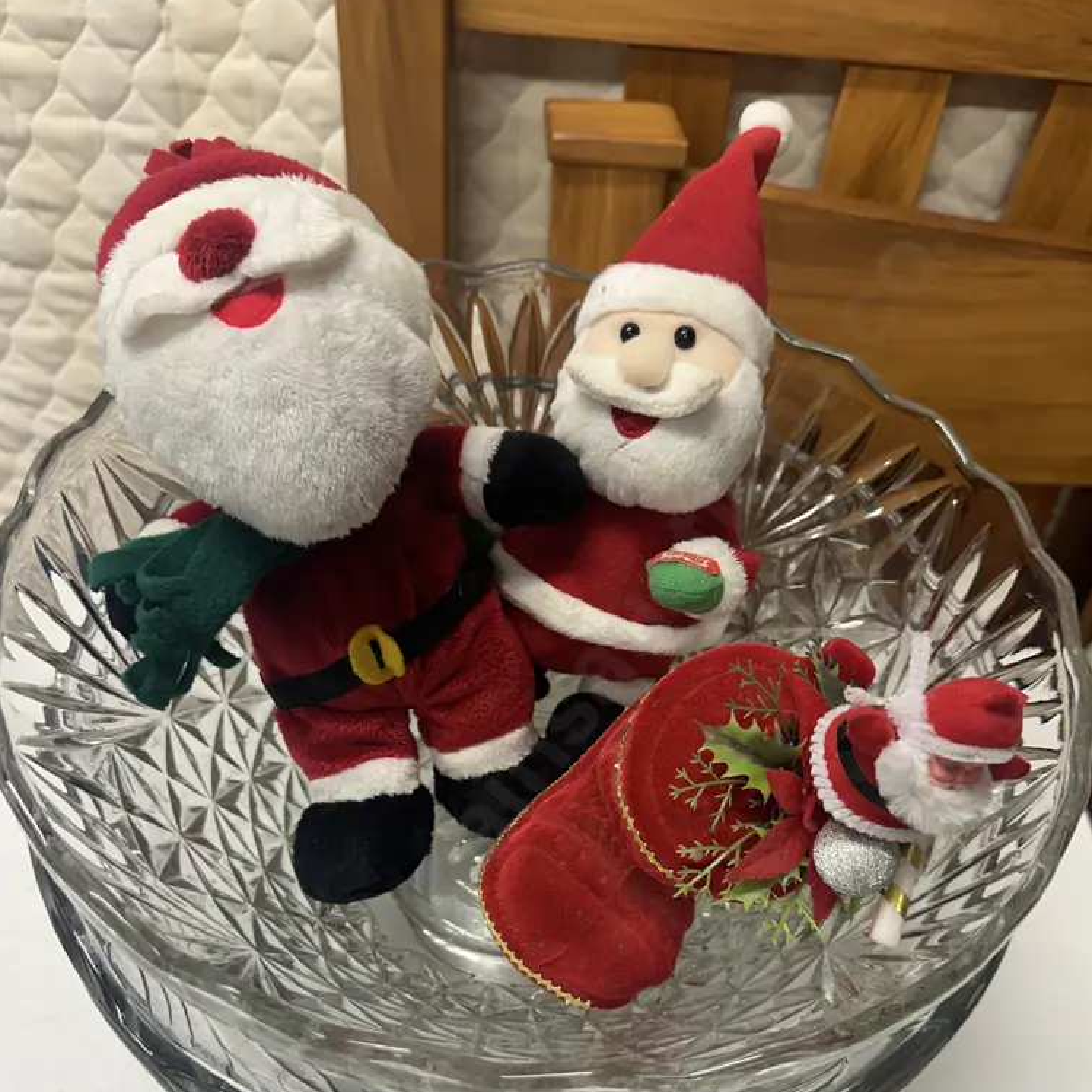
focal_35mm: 29
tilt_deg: -53.9
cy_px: 732
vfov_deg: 54.4
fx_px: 1035
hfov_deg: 55.6
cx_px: 557
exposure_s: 1/100
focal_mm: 6.86
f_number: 1.78
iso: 125
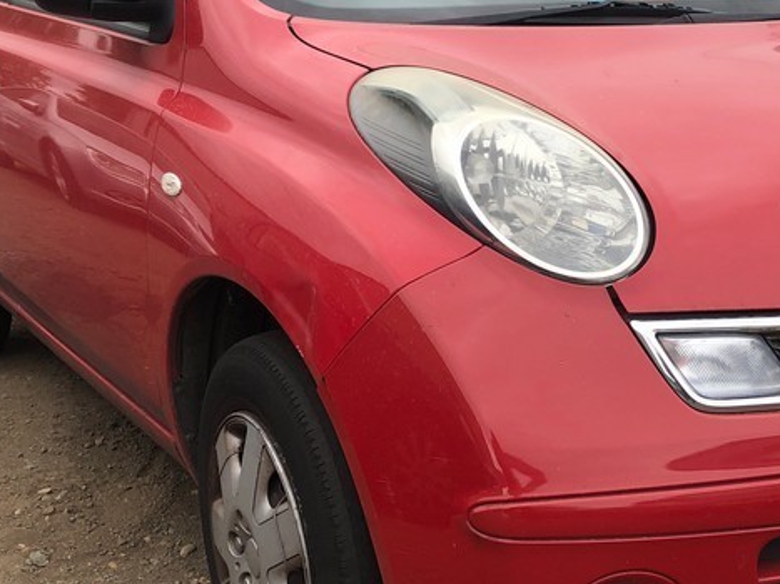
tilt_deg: -9.0
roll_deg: +1.9
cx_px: 606
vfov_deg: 24.4
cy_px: 275
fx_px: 1352
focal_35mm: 60
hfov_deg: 31.5
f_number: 1.8
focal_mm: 4
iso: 20
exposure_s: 1/440
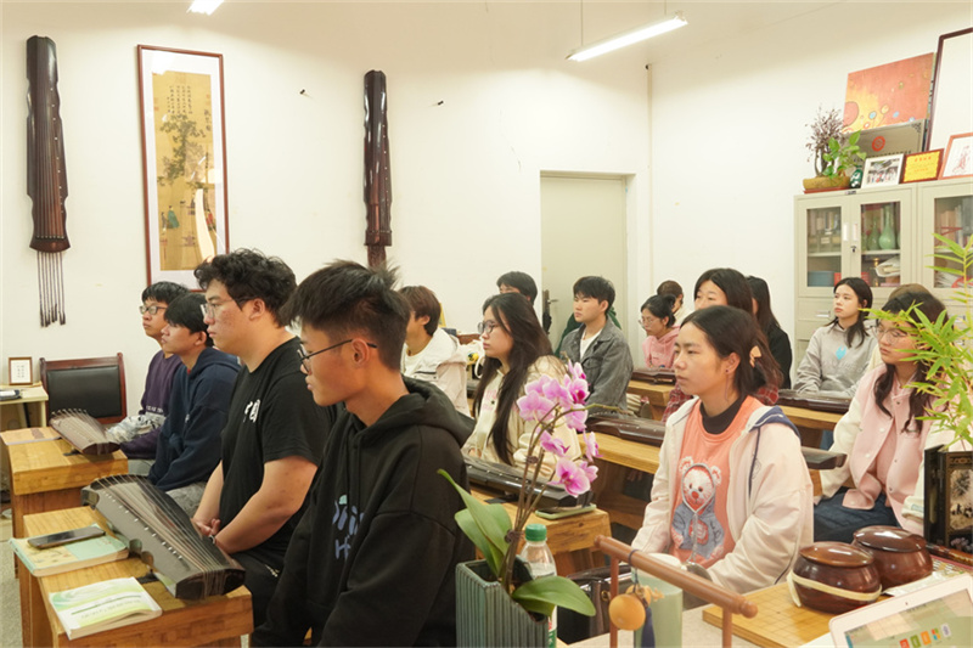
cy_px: 324
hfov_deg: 59.5
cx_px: 486
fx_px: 851
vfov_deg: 41.7
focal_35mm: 32
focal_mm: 21
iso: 1600
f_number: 8
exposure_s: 1/25
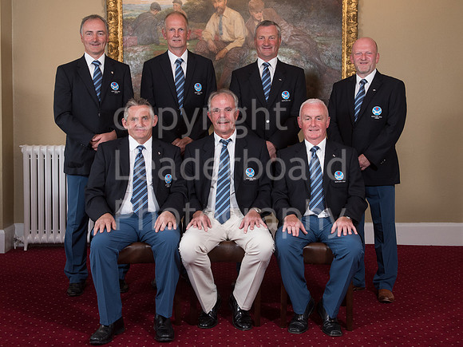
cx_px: 231
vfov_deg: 29.0
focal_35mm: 50
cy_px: 142
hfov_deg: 38.2
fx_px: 669
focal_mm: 38
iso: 800
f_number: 7.1
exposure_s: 1/80
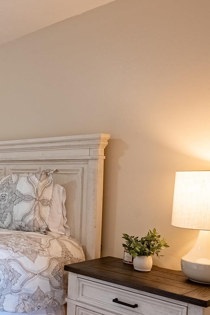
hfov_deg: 25.9
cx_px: -89
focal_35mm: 41
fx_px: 359
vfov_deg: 47.1
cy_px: 190
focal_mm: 16
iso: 400
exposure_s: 1/500
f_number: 8
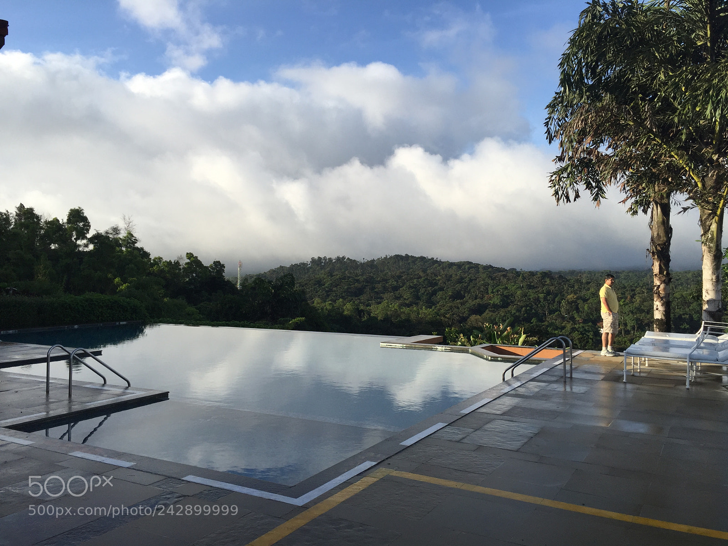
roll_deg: -1.0
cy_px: 273
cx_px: 364
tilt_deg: +0.9
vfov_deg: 48.2
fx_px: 610
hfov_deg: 61.7
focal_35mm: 29
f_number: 2.2
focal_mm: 4.15
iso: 32
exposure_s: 1/1364
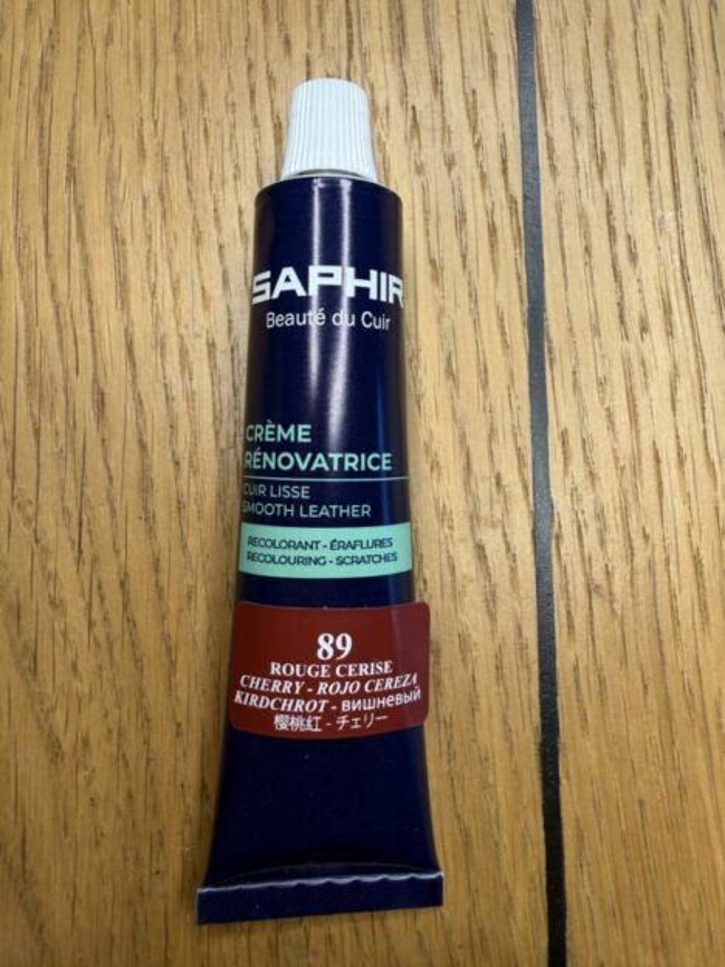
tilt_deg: -82.3
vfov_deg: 71.6
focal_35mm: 24
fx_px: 670
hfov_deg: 56.8
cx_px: 362
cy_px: 484
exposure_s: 1/100
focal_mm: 2.22
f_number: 2.2
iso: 64
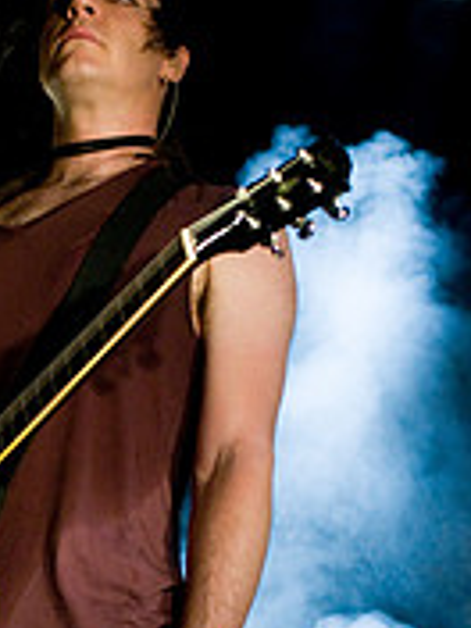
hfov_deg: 10.1
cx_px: 62
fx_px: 2667
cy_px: 457
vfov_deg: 13.4
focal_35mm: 147
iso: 800
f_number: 3.2
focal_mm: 40
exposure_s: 1/160
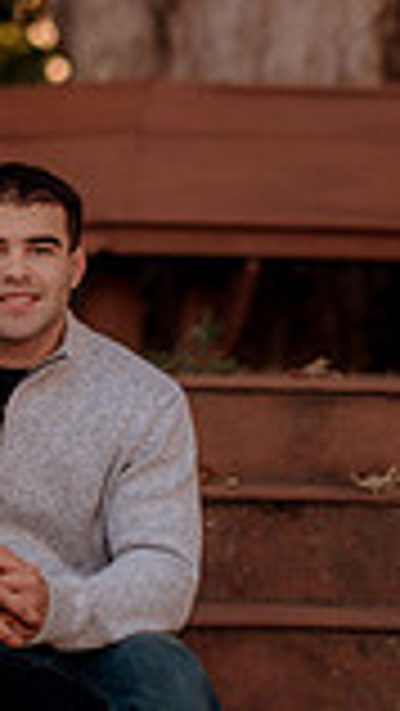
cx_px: 124
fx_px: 2807
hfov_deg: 8.1
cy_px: 140
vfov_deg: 14.3
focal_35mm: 149
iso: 250
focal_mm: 50
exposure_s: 1/1000
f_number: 1.4
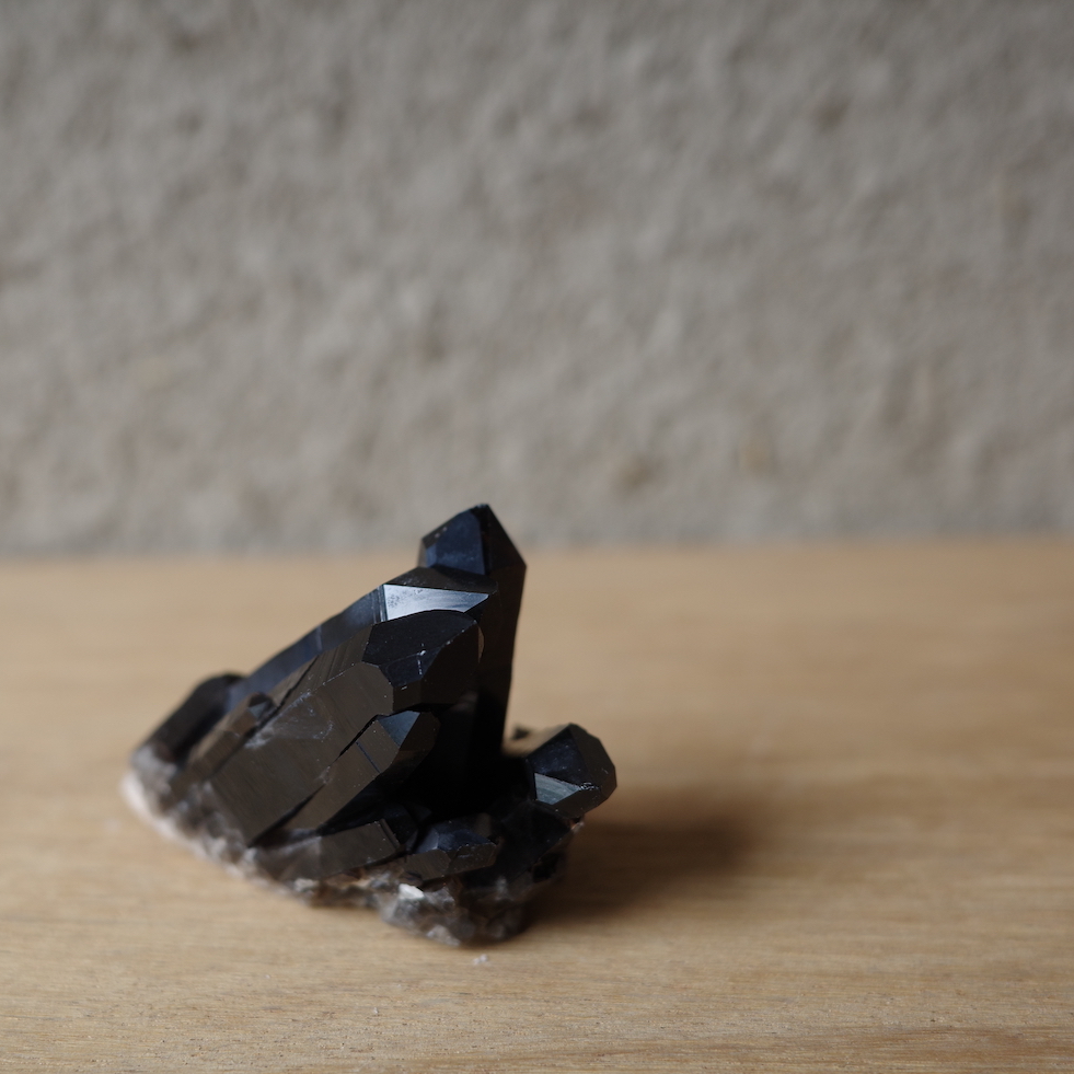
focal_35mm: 52
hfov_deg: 32.7
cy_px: 530
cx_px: 424
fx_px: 1825
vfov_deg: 32.8
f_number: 2.8
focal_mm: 26
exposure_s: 1/125
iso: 200
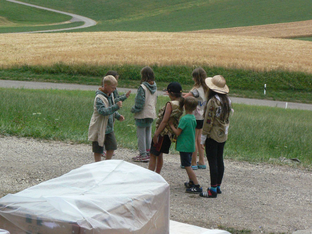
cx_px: 156
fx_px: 955
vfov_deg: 14.0
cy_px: 117
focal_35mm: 106
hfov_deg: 18.5
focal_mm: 17.7
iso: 400
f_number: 6.3
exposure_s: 1/400
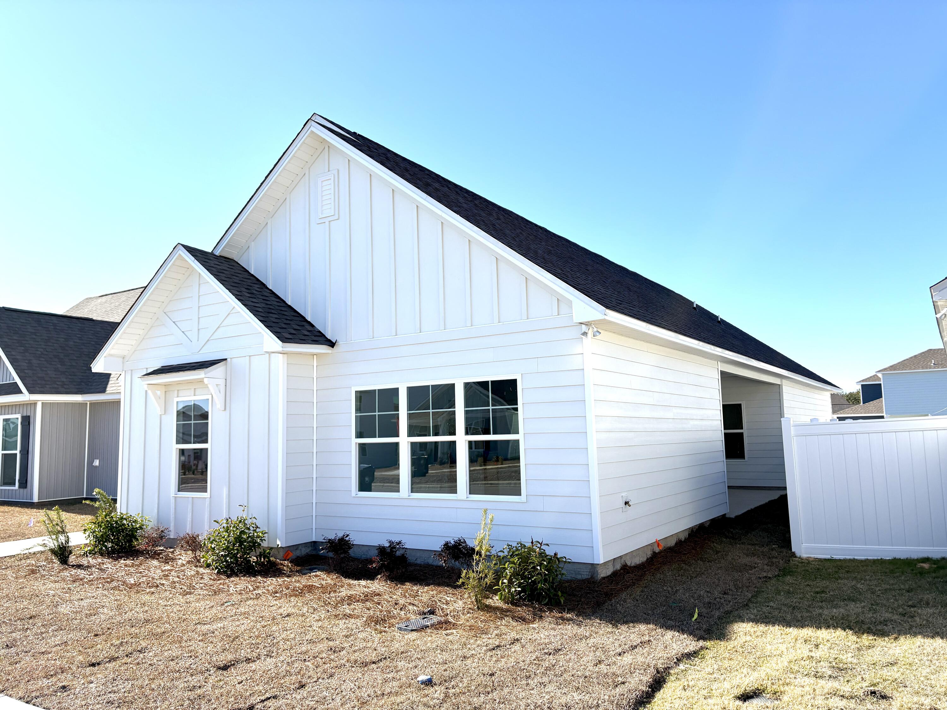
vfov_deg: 53.1
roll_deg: +1.7
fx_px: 711
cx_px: 474
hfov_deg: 67.3
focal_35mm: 26
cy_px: 355
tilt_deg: +6.0
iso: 50
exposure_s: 1/2985
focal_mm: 5.96
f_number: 1.6
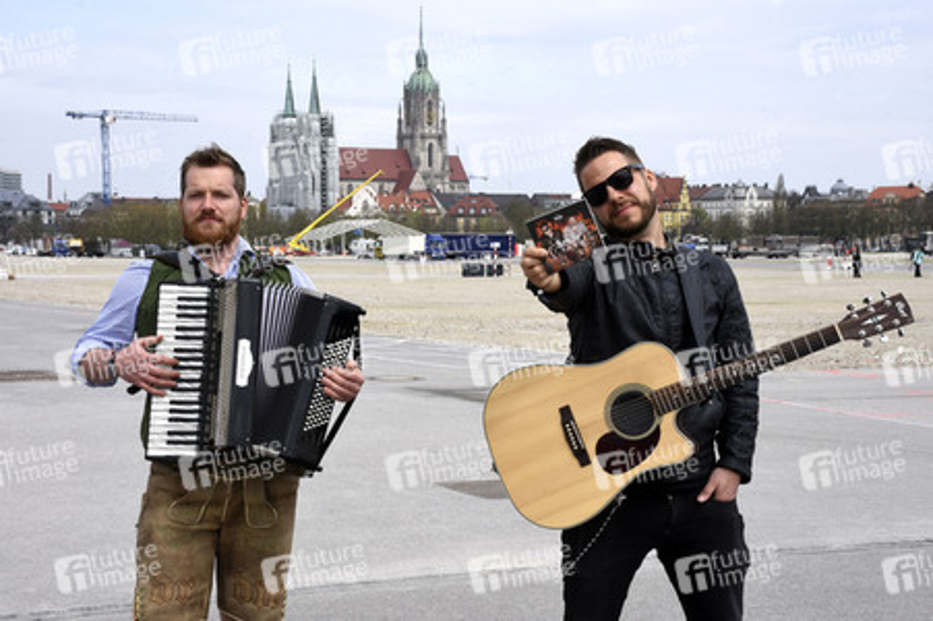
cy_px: 310
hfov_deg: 28.1
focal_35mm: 72
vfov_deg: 18.9
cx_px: 466
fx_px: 1865
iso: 200
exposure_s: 1/100
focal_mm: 48
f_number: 20
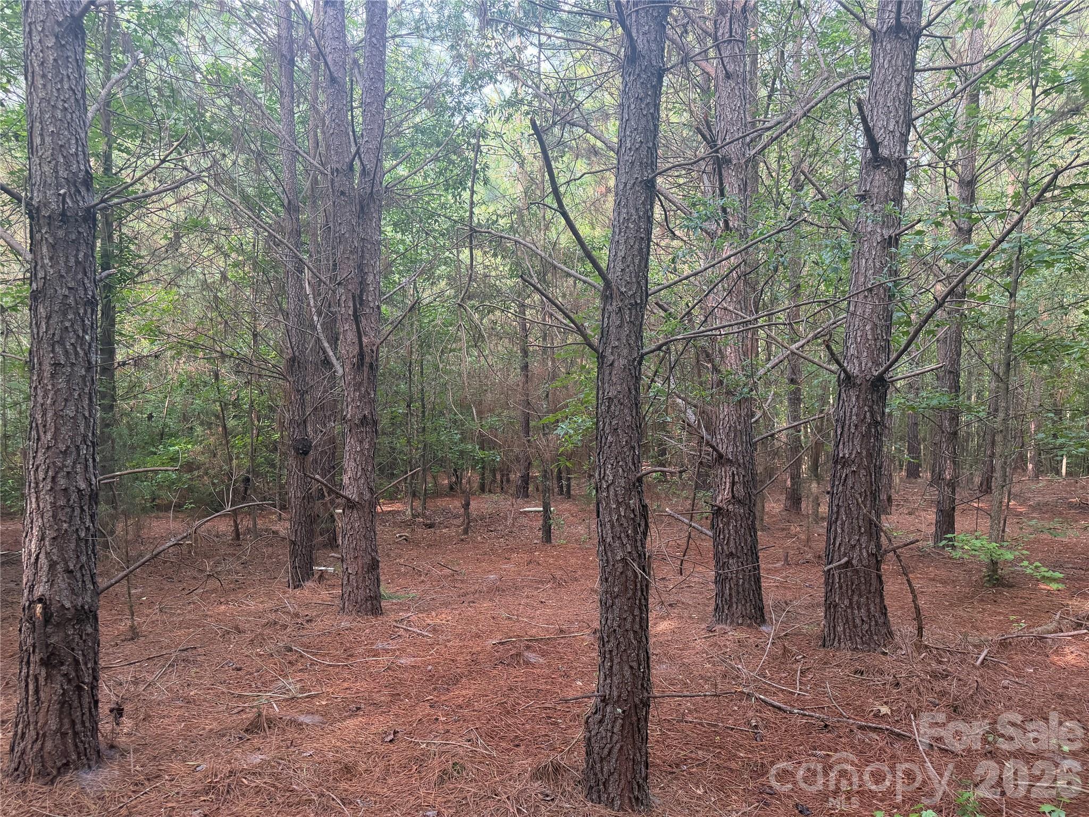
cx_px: 544
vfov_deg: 56.8
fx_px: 755
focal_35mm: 24
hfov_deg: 71.6
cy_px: 408
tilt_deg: -3.5
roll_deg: -2.0
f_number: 1.78
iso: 200
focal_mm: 6.76
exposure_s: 1/118
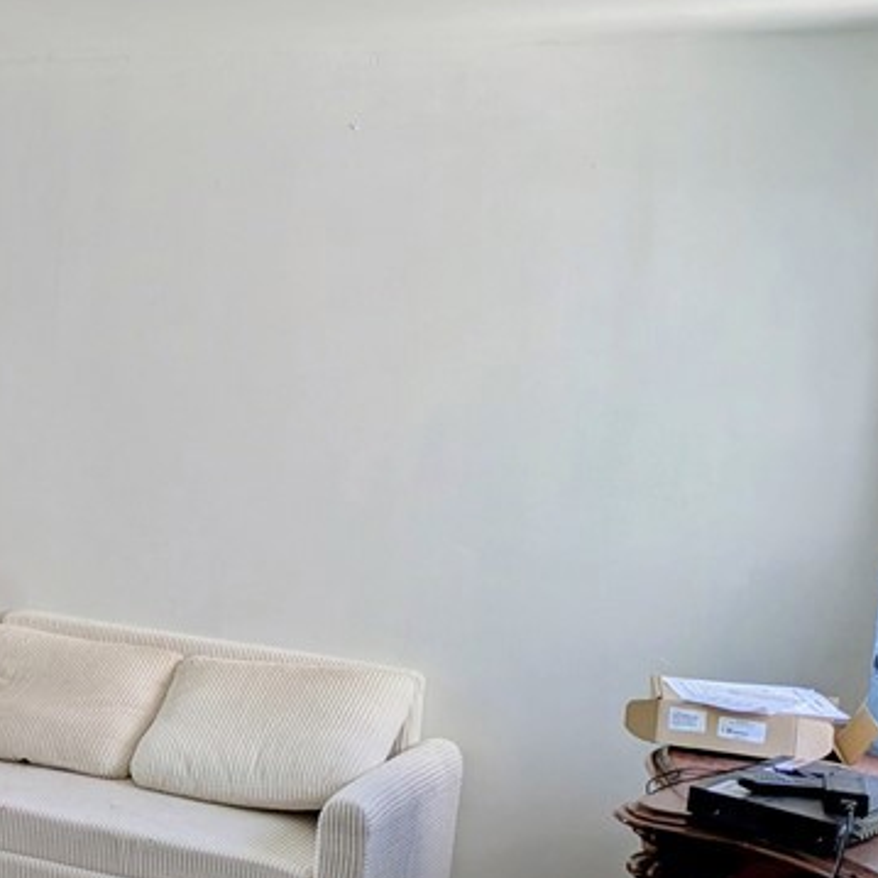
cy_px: 559
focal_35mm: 63
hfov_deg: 25.5
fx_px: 1808
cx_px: -67
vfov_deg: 27.2
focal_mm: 5.43
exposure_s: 1/183
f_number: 1.89
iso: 47
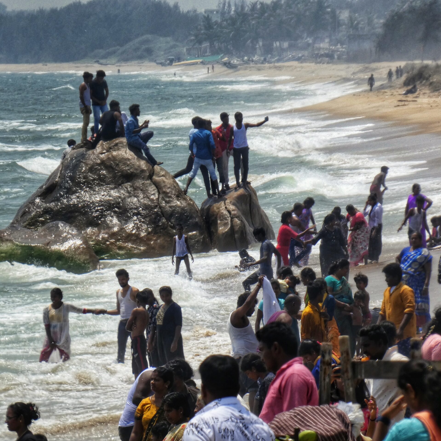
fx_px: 10925
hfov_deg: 2.3
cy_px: 221
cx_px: 243
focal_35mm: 758
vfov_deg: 2.3
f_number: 5.6
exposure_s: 1/800
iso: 80
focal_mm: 115
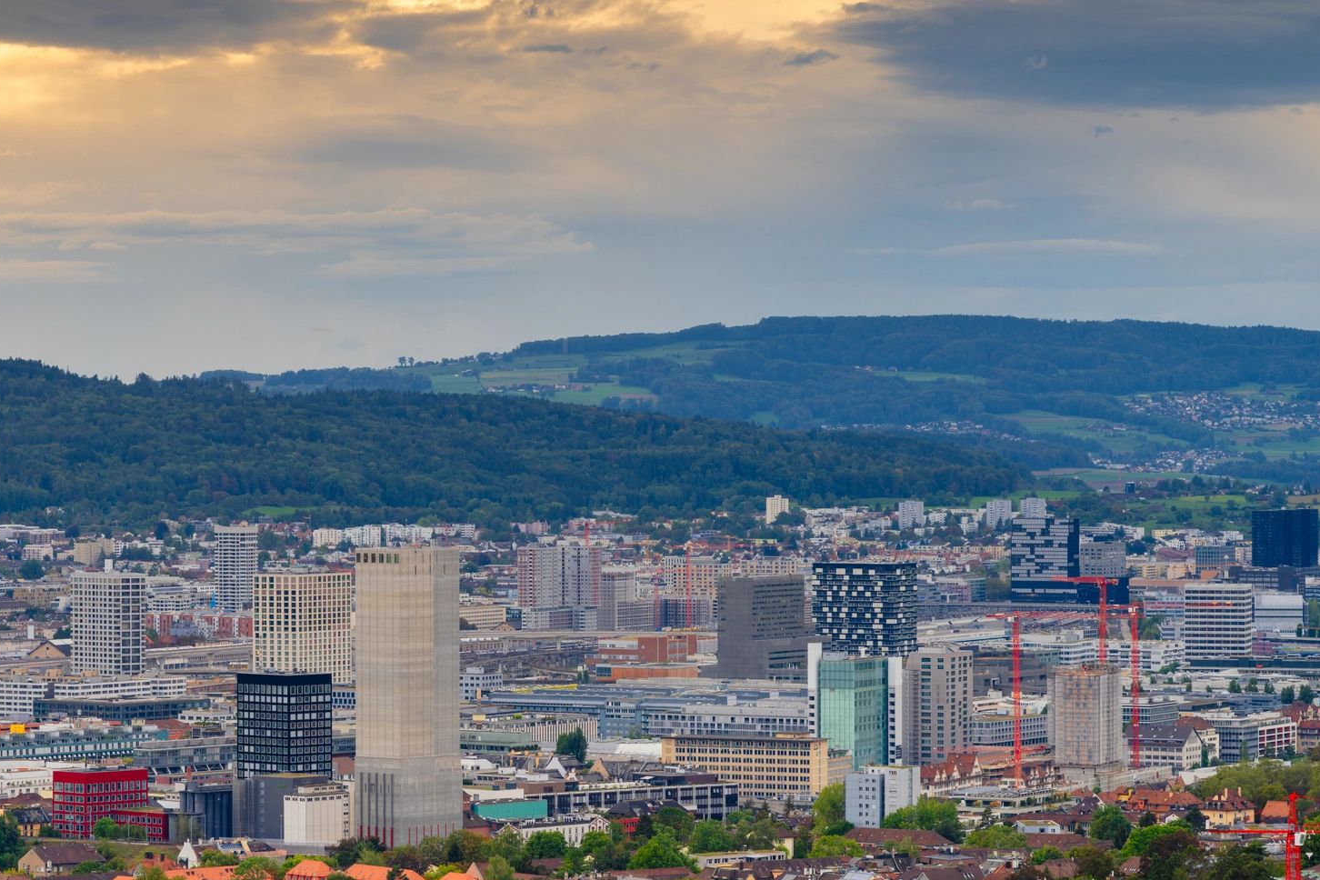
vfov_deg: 9.2
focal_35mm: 149
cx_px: 383
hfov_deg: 13.7
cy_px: 570
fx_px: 5463
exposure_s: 1/25
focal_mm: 102
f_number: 8
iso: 100
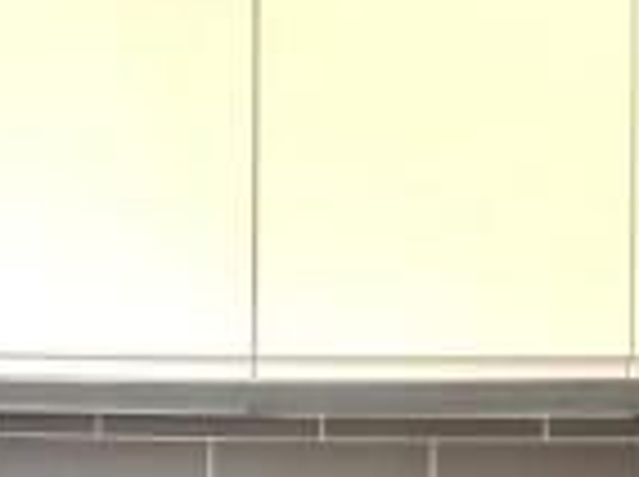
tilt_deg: -2.7
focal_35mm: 107
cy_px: 749
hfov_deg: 18.4
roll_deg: -0.4
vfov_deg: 12.9
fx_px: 1972
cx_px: 277
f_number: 1.8
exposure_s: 1/82
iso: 100
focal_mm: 4.25
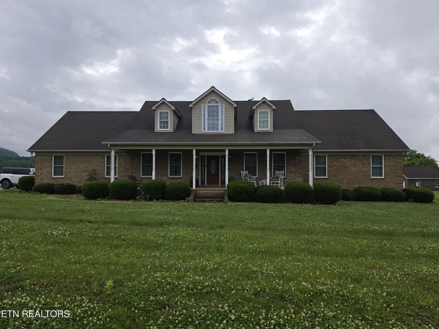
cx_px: 220
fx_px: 292
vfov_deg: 58.9
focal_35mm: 23
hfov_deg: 73.9
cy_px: 164
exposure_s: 1/973
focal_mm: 6.5
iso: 10
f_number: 1.4
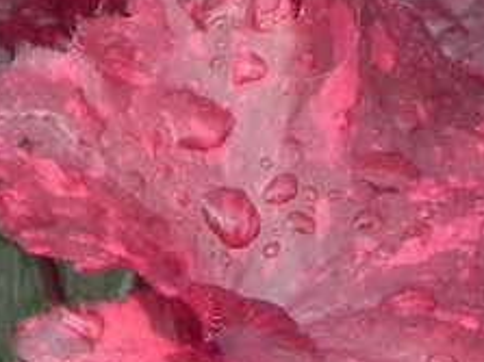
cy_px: 408
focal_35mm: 406
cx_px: 133
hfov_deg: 4.9
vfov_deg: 3.7
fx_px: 5674
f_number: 4.5
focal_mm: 15.1
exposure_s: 1/200
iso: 160
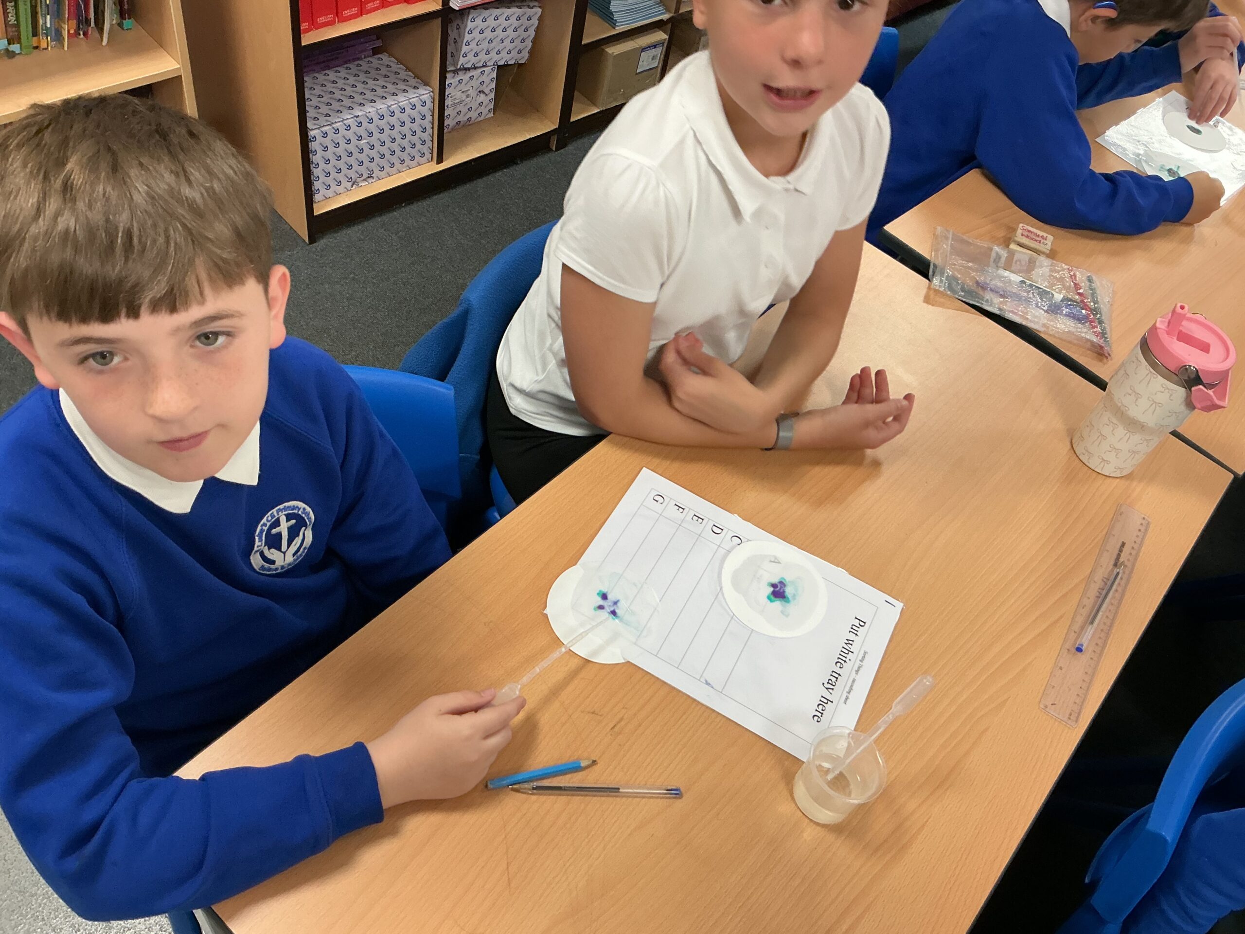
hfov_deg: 61.7
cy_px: 467
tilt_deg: -50.1
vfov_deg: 48.2
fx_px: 1043
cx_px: 622
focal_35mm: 29
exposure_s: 1/60
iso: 100
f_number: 1.8
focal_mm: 3
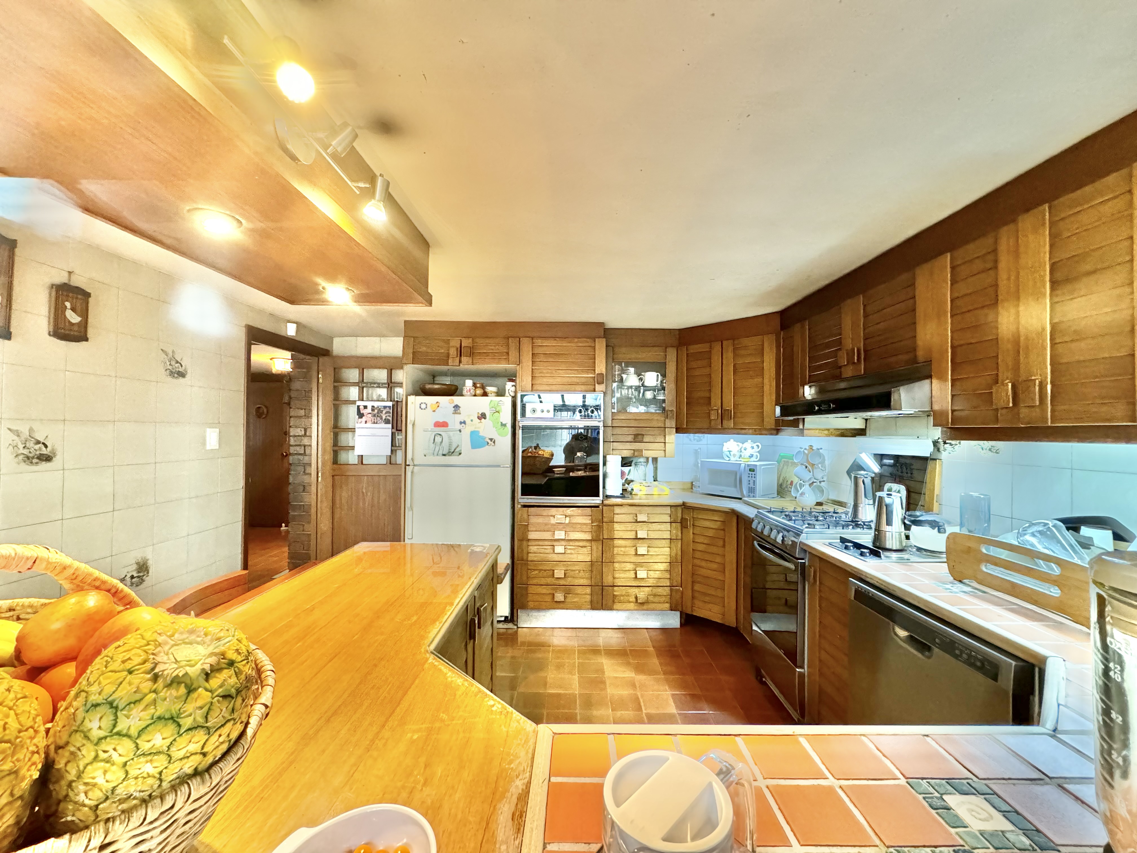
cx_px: 568
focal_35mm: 14
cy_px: 426
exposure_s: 1/60
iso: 1000
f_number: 2.2
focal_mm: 2.22
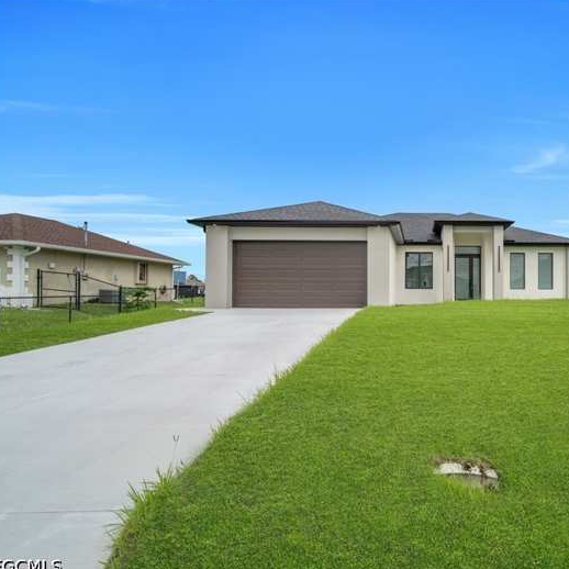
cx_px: 427
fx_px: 391
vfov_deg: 72.1
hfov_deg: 67.5
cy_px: 286
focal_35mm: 21
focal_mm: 16
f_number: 8
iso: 100
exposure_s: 1/500
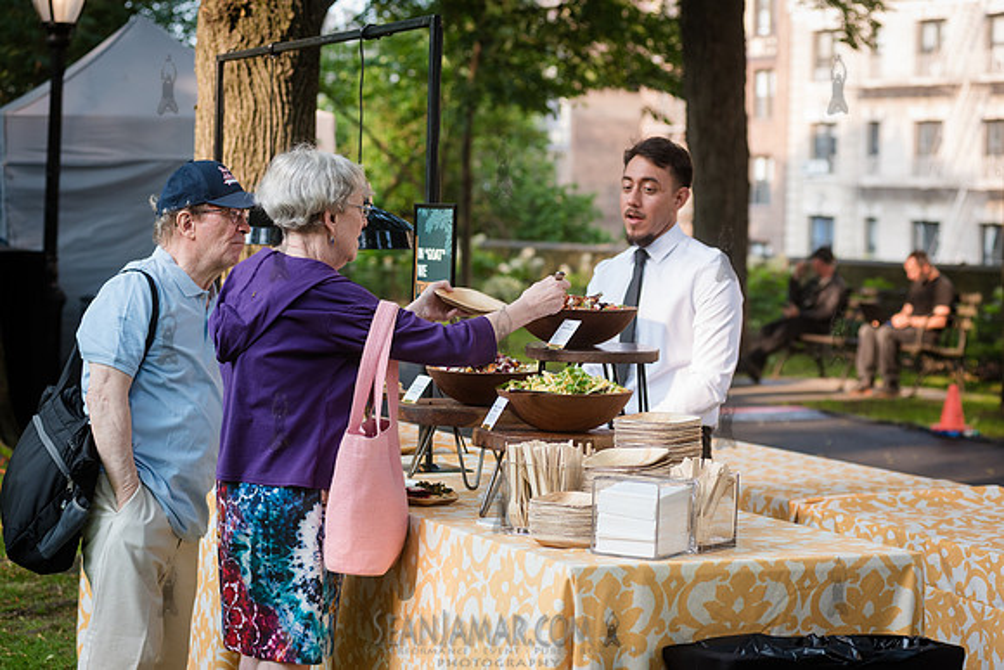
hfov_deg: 25.4
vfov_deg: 17.1
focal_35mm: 80
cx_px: 502
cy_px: 335
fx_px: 2232
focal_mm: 80
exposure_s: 1/400
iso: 500
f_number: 4
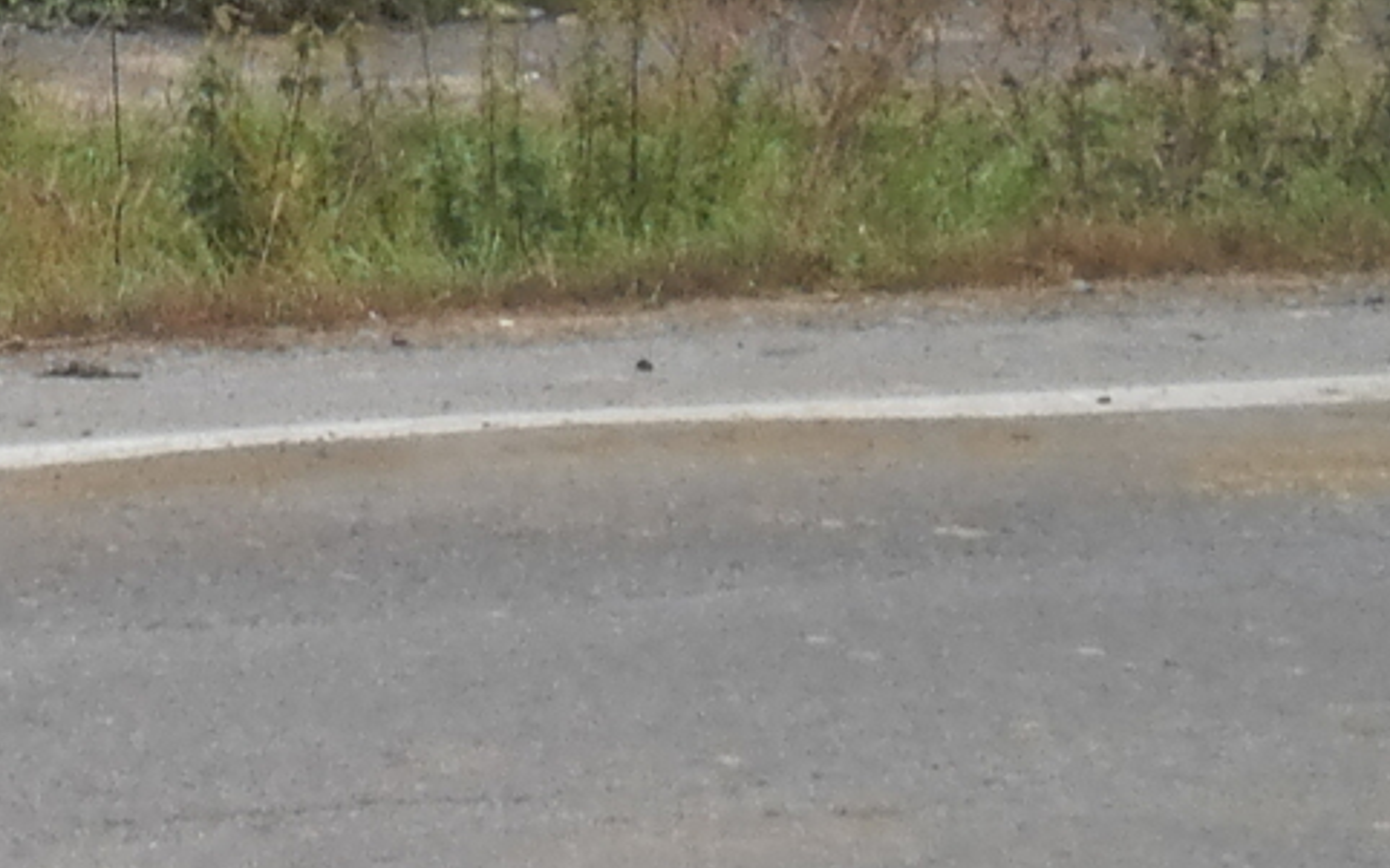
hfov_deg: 7.8
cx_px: -565
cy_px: -828
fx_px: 10074
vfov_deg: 4.9
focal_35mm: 266
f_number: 4.2
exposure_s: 1/80
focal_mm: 10.3
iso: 100
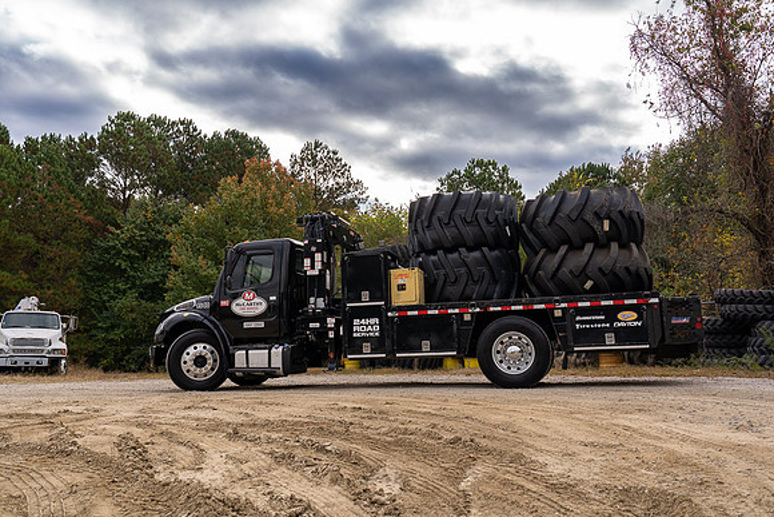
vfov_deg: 43.6
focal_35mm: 30
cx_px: 387
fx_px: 645
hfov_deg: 61.9
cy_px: 258
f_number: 5.6
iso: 100
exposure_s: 1/125
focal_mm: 30
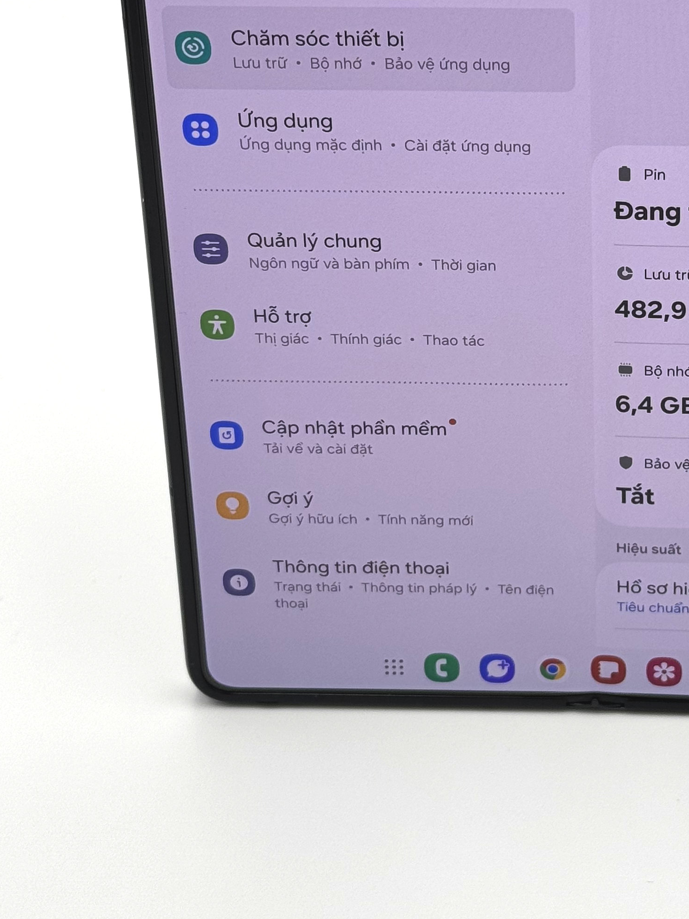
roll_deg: +1.0
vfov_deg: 20.0
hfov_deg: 15.0
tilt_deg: -30.5
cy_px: 295
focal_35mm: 98
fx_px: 2601
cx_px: 564
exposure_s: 1/320
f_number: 1.78
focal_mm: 6.76
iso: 64
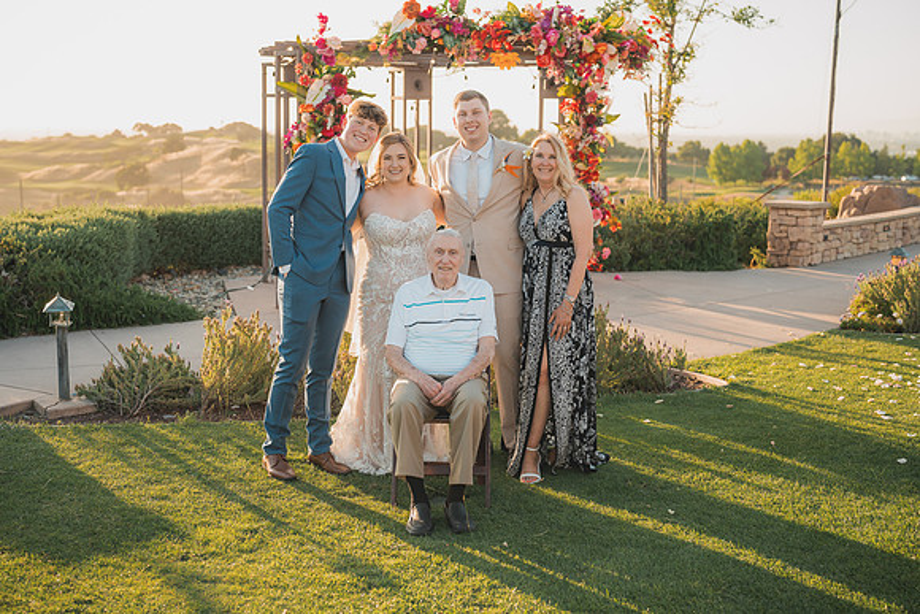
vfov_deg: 27.0
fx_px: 1278
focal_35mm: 50
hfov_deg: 39.6
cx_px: 460
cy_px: 307
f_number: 2.8
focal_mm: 50
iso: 200
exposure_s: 1/640
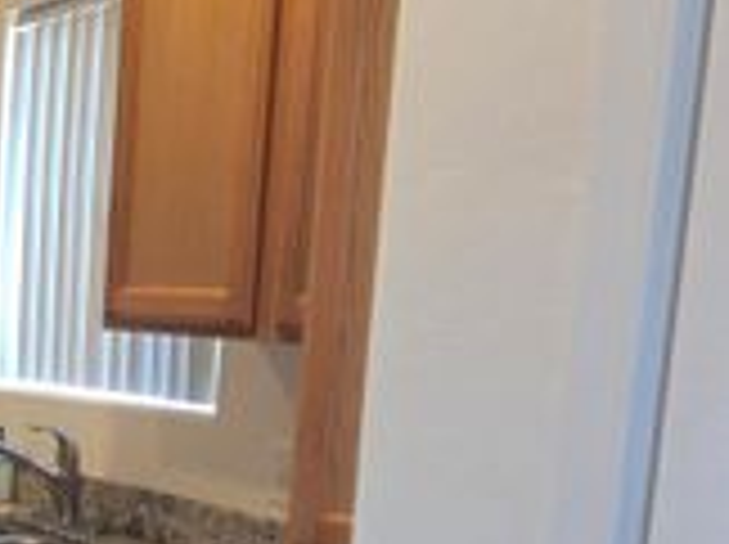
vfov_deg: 20.0
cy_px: 551
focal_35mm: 71
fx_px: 1493
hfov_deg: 22.2
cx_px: -392
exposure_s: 1/120
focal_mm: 6.3
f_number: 1.7
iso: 400
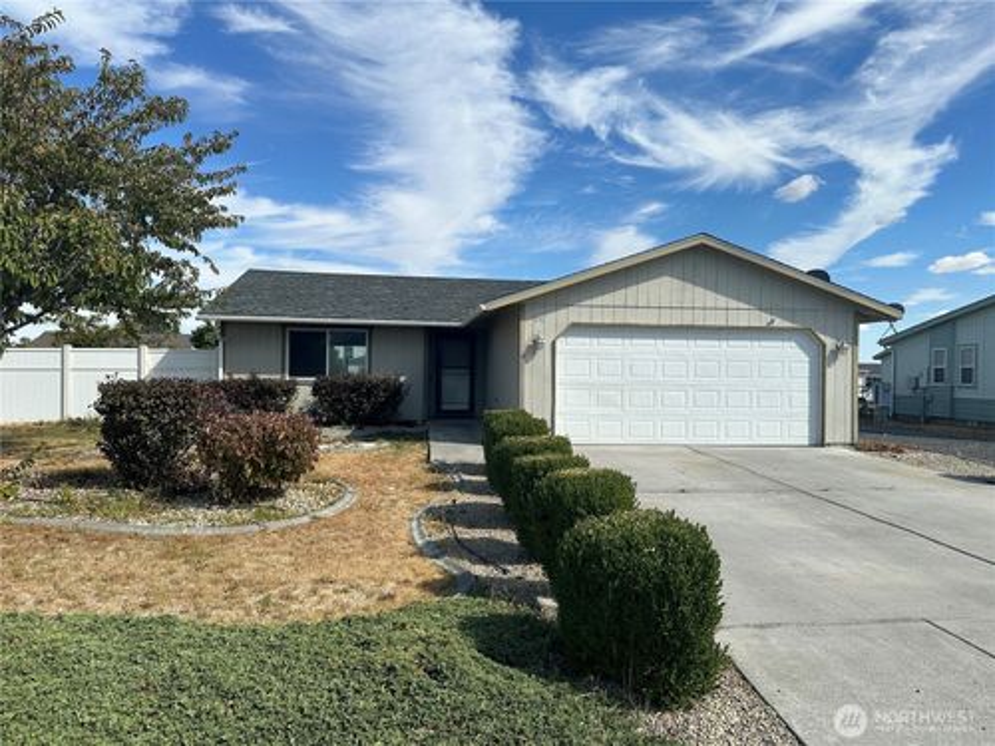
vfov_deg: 56.8
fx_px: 690
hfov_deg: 71.6
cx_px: 498
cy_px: 373
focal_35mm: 24
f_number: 1.78
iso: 80
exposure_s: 1/5525
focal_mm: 6.86
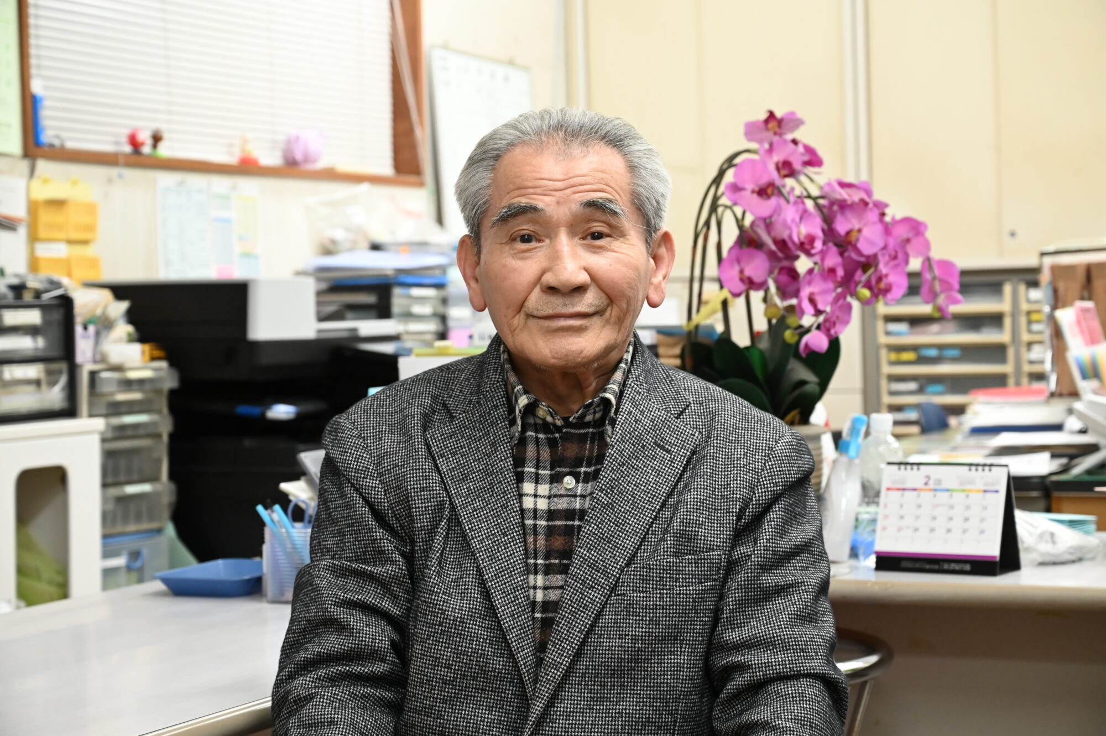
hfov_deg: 28.9
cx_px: 553
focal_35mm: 70
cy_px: 368
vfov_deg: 19.4
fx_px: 2149
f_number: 6.3
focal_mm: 70
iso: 3200
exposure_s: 1/100
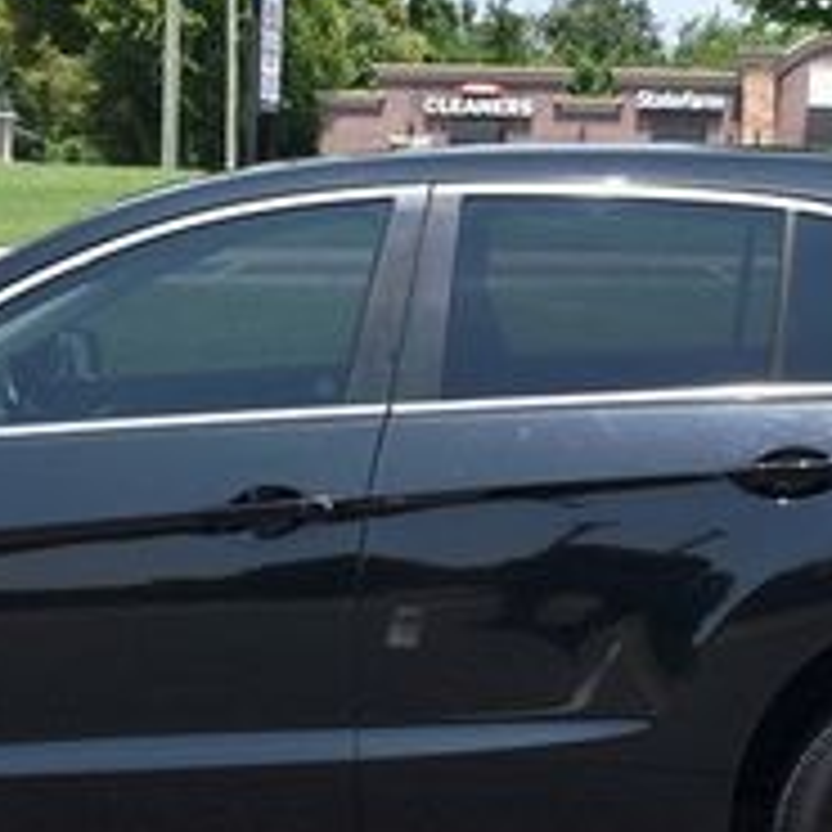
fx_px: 3004
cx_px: 333
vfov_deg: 15.8
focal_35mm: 110
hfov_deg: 15.8
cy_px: 394
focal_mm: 25
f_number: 8
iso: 125
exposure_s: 1/250
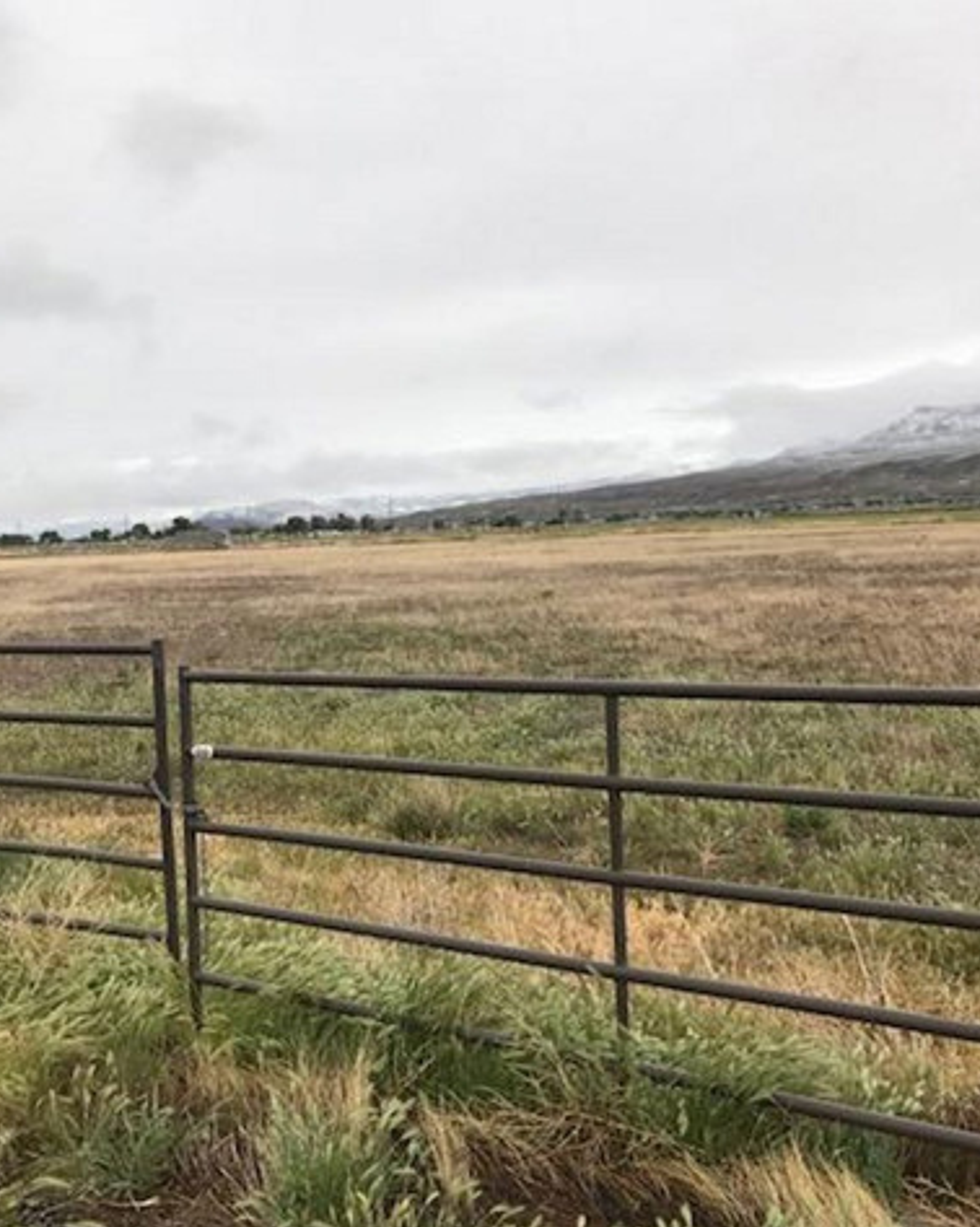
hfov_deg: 39.6
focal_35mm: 37
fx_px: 1342
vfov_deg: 49.1
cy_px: 617
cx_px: 316
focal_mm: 3.99
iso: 20
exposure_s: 1/3546
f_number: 1.8
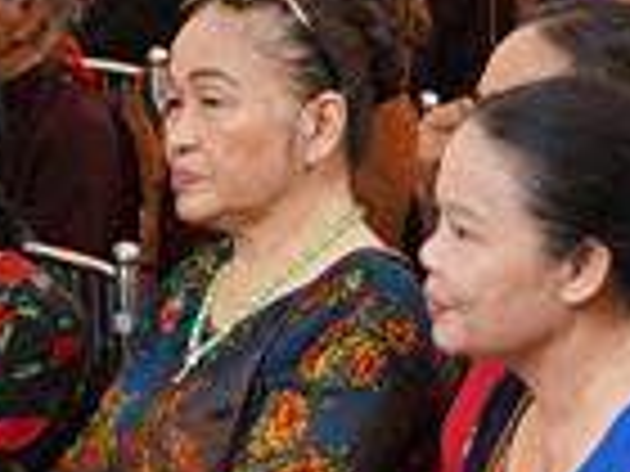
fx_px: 5260
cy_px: 175
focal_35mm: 289
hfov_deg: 6.5
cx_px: 1476
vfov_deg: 5.1
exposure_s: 1/60
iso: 100
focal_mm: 35
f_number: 3.5
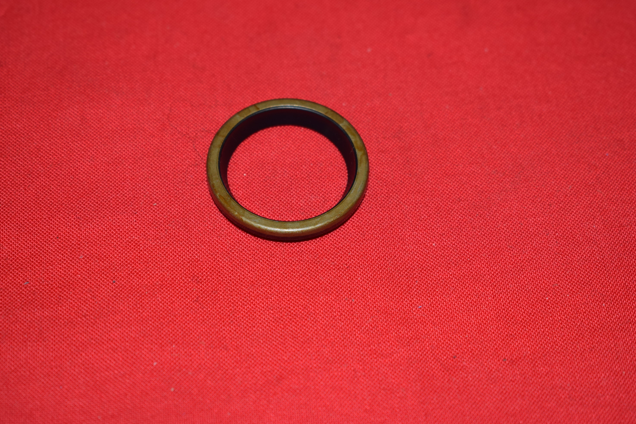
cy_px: 210
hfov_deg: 24.3
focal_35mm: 84
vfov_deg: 16.4
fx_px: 1475
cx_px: 319
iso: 400
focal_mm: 55
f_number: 5.6
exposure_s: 1/200
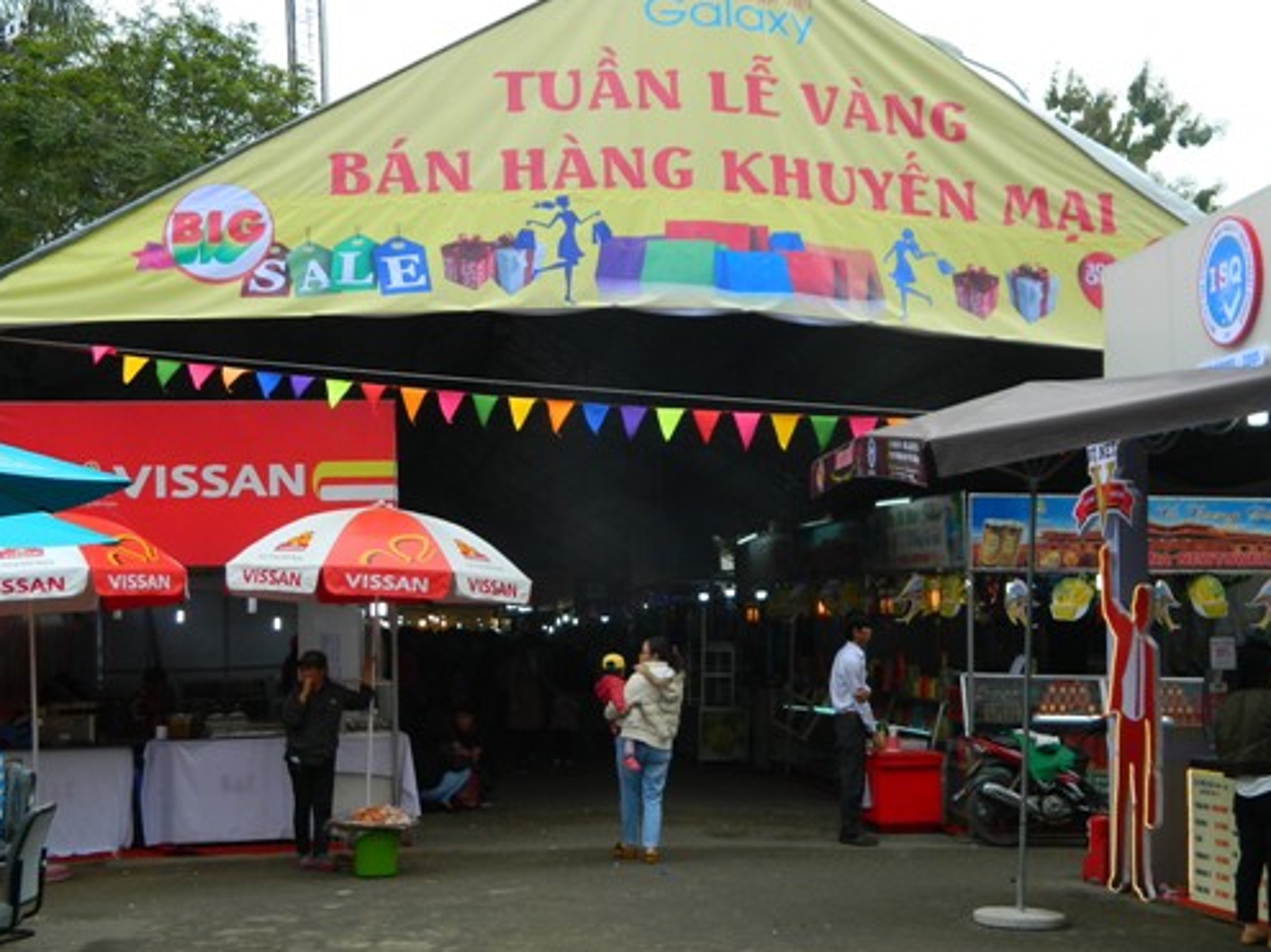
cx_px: 650
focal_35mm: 53
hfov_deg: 36.2
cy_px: 472
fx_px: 1946
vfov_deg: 27.5
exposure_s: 1/320
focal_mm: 7.3
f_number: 3.5
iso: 80
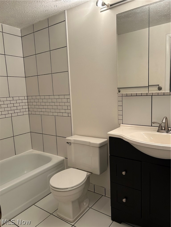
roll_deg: +3.1
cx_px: 86
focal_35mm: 26
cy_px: 114
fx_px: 171
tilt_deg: -9.4
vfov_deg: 67.3
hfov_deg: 53.1
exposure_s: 1/120
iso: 125
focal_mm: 5.7
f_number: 1.5
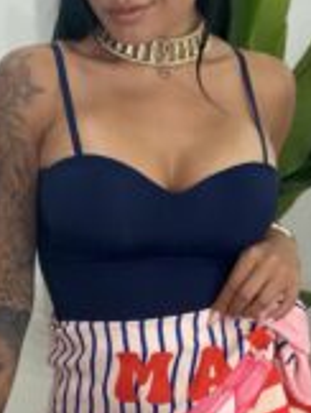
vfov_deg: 26.3
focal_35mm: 74
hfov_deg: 19.9
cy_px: 219
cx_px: 107
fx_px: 884
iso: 64
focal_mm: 2.71
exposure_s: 1/74
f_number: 1.9
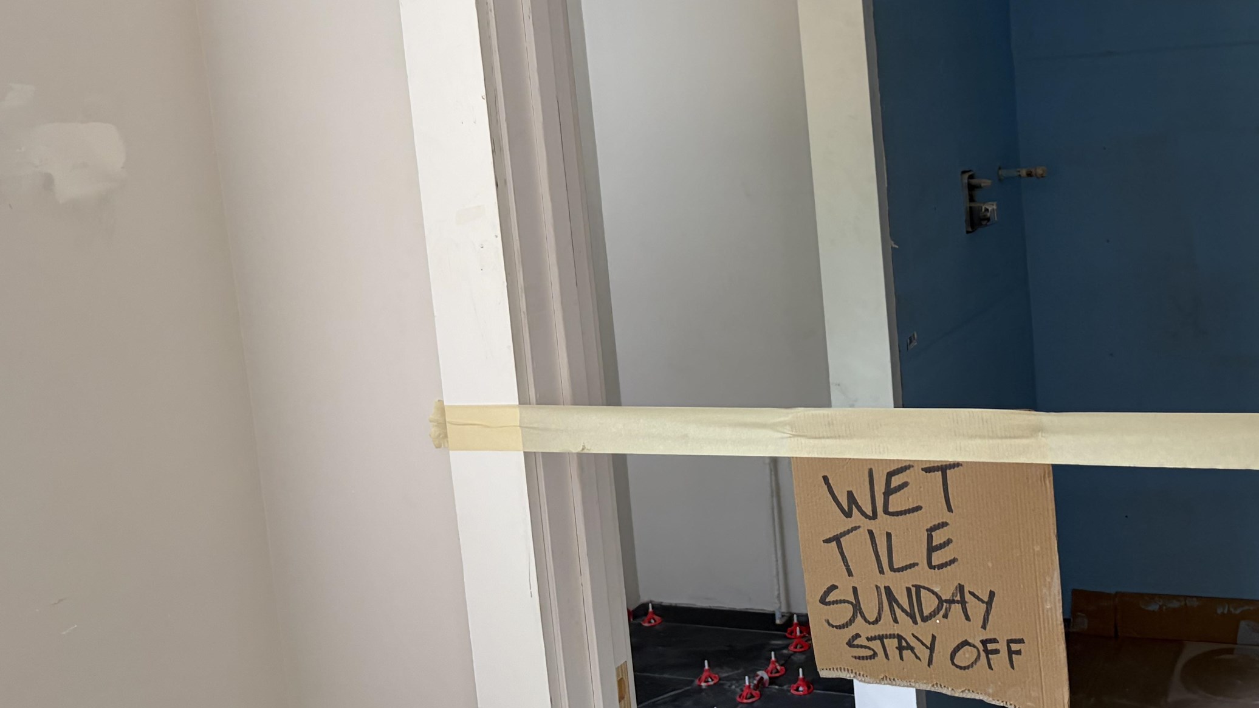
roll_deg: +7.5
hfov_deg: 47.0
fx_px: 1402
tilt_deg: -3.1
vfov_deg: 28.0
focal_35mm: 42
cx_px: 909
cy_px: 204
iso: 125
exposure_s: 1/107
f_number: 1.6
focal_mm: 5.96
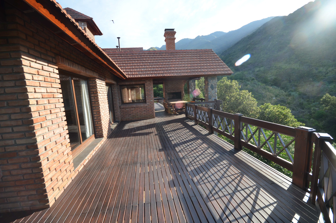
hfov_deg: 100.5
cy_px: 112
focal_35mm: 15
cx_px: 168
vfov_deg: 77.1
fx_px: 140
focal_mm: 10
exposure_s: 1/250
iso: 200
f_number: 8
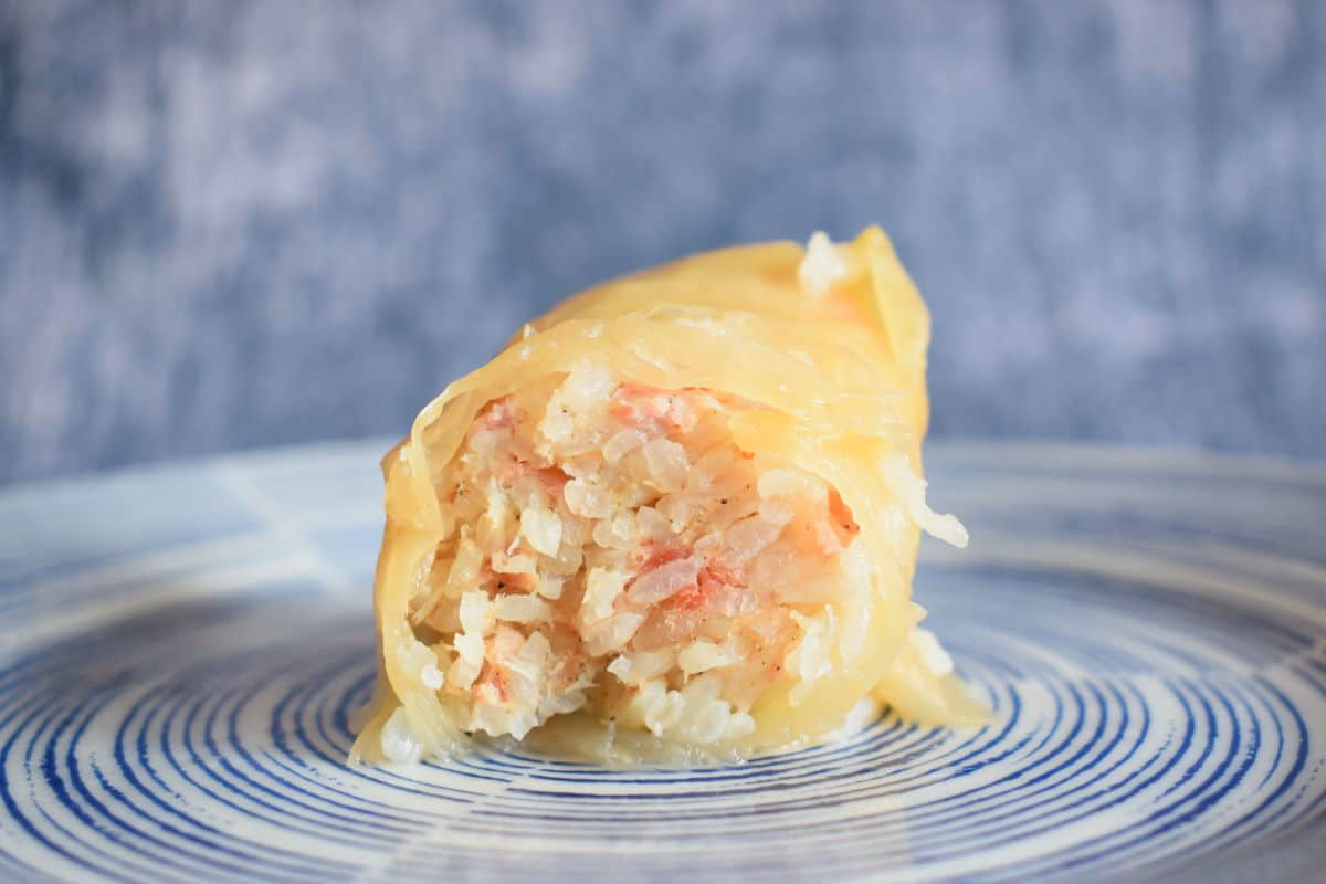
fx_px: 1934
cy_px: 442
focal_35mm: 52
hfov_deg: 37.9
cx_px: 663
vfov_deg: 25.8
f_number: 5.6
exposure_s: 1/125
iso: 560
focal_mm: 35
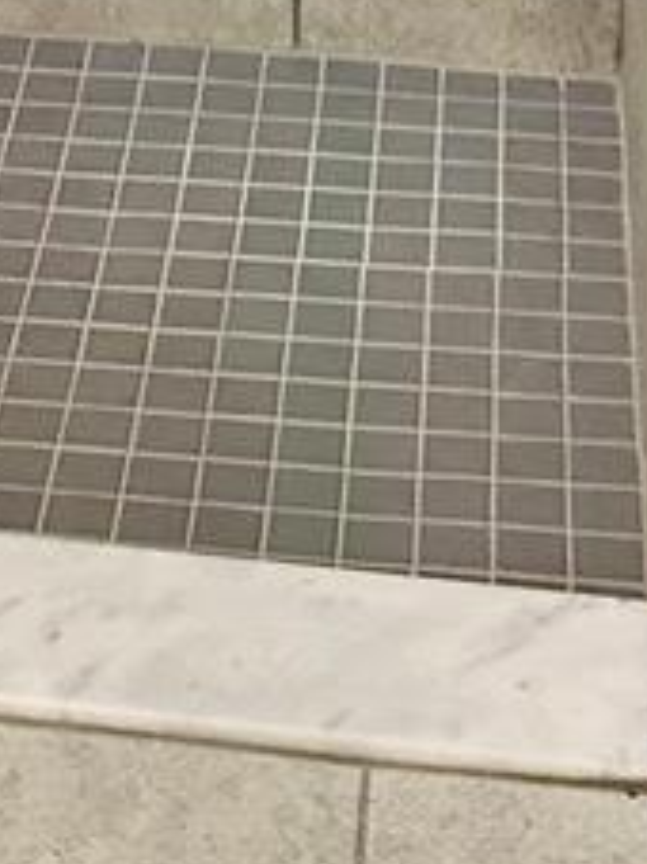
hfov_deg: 11.5
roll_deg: +0.0
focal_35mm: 127
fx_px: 3168
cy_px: -1180
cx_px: -19
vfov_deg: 12.4
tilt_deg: -6.2
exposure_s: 1/120
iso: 160
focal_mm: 6.86
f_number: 1.78
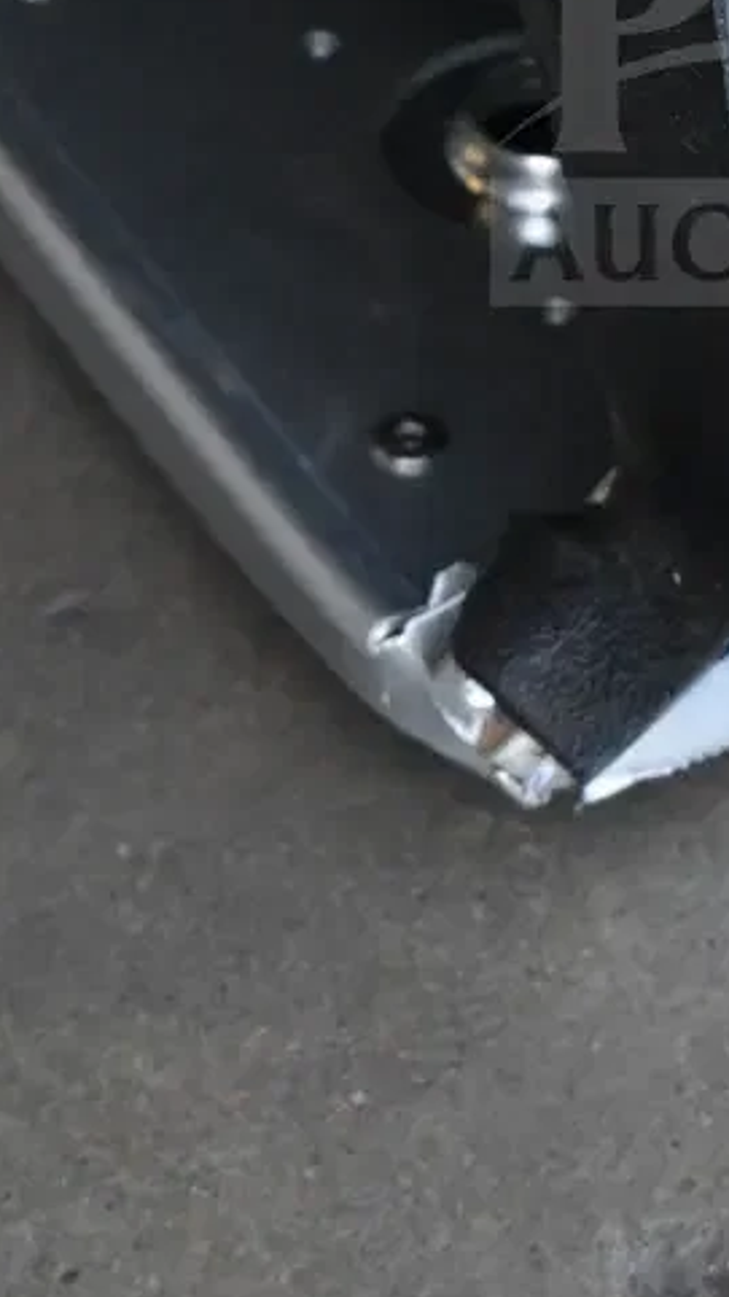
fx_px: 5638
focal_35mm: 164
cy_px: 93
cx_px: 791
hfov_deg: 7.4
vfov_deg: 13.0
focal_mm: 55
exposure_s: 1/400
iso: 6400
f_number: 10
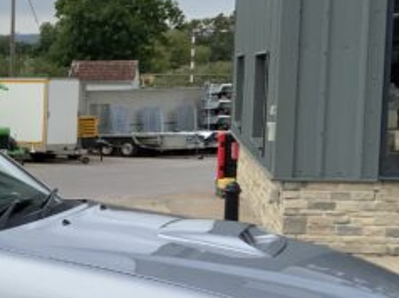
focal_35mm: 125
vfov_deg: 11.8
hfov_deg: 14.4
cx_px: -245
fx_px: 1439
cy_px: 248
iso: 16
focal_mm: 3
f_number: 1.8
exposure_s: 1/1912
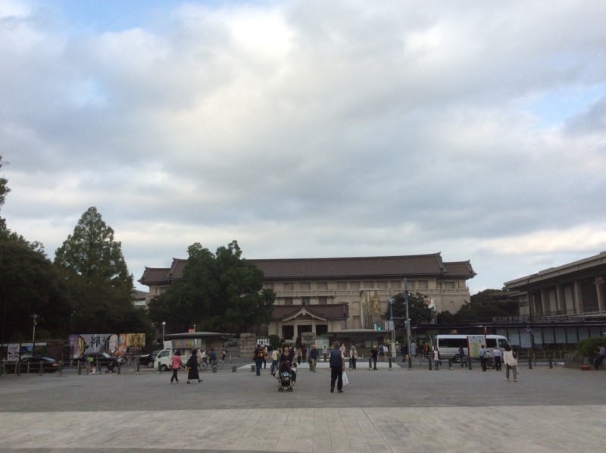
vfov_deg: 44.1
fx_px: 560
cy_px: 226
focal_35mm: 32
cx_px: 303
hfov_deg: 56.9
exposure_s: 1/733
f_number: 2.4
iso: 32
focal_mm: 3.3
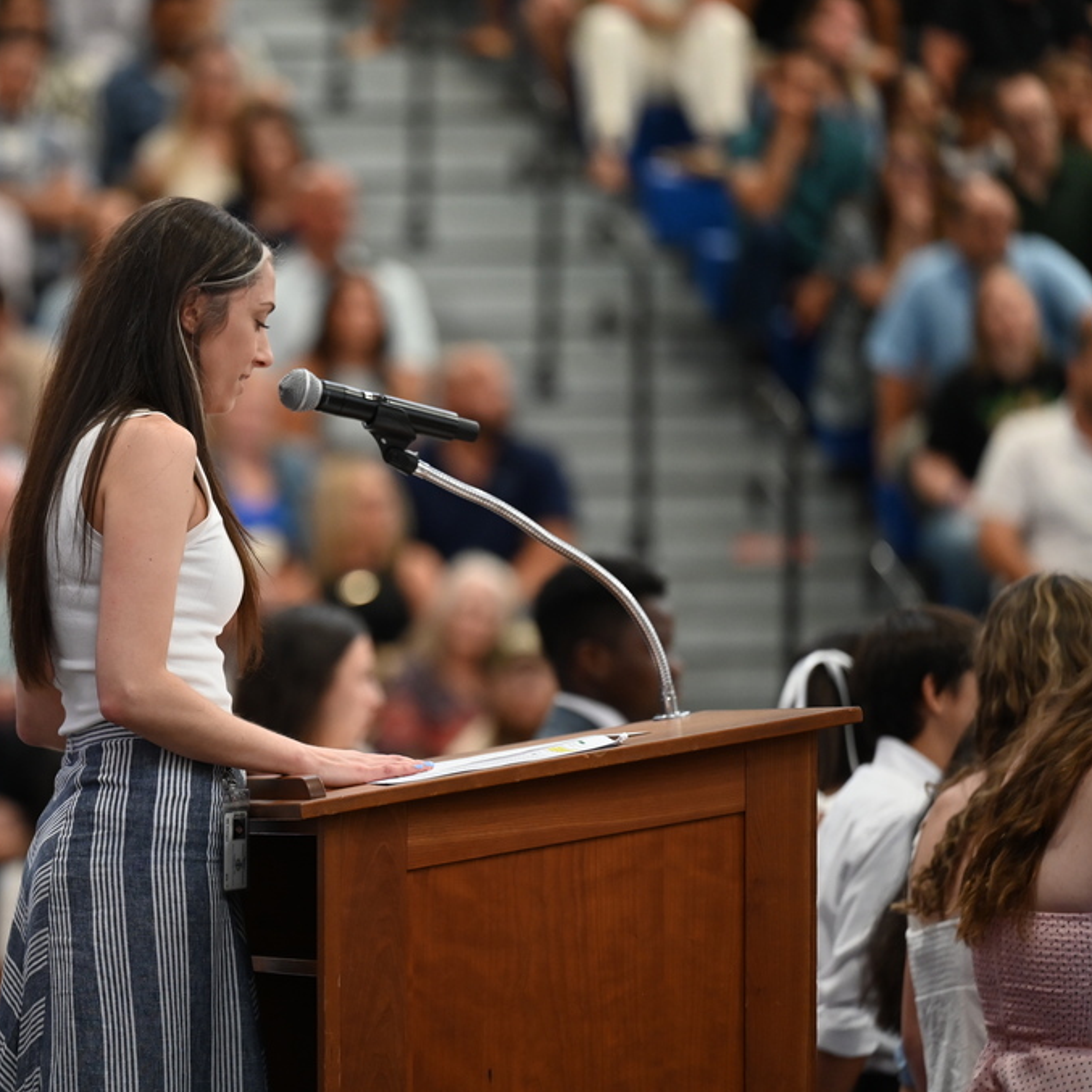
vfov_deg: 6.8
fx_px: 9172
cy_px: 544
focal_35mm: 257
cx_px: 287
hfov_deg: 6.8
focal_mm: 200
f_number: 2.8
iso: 2000
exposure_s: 1/250
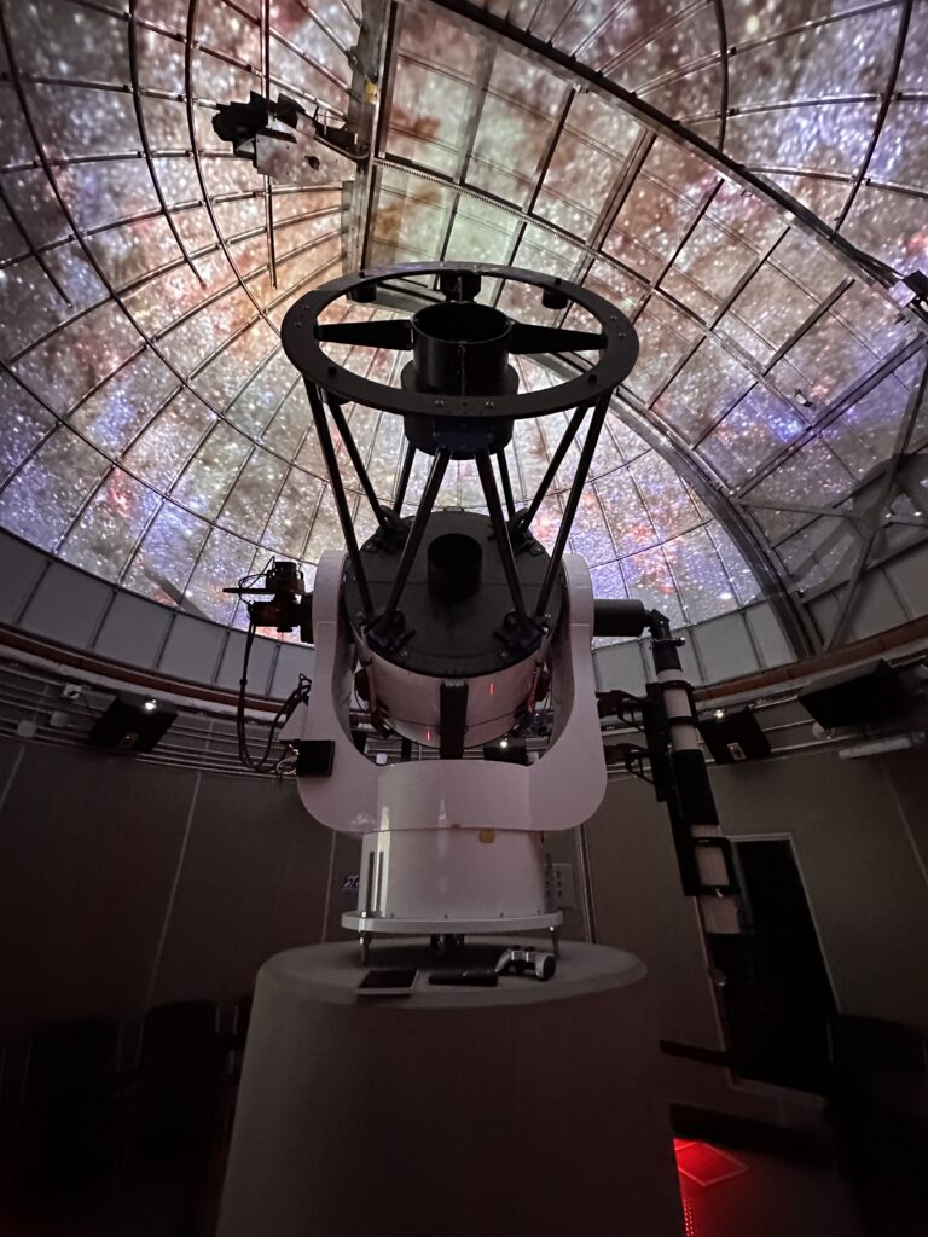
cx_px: 464
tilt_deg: +29.3
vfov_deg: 102.1
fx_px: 500
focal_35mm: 14
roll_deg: +0.9
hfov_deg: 85.7
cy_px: 618
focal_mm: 2.22
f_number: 2.2
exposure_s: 1/40
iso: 1600
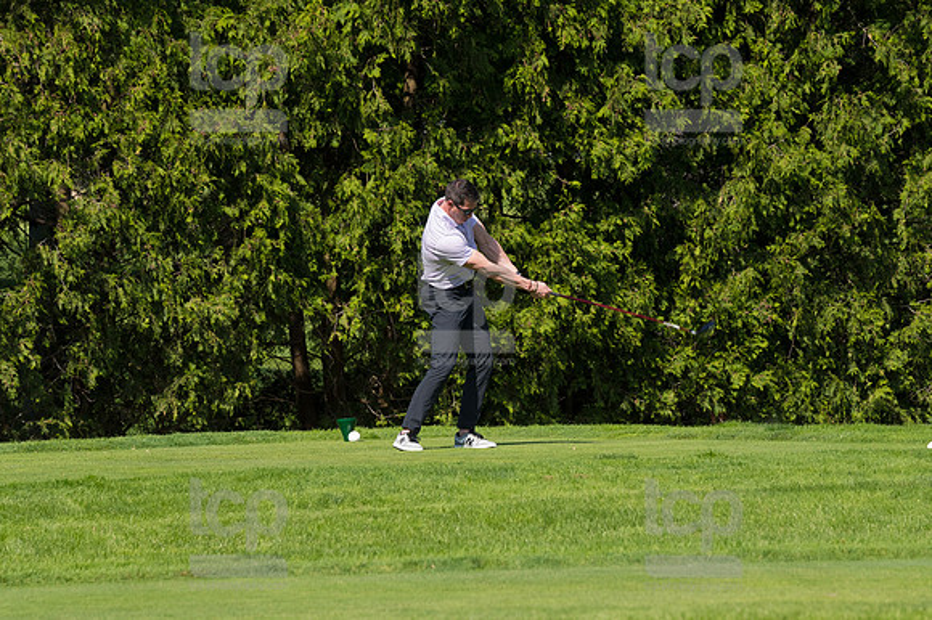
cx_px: 466
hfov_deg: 6.9
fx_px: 7762
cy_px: 310
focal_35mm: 300
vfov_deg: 4.6
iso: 320
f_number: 5.6
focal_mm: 200
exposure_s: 1/1600
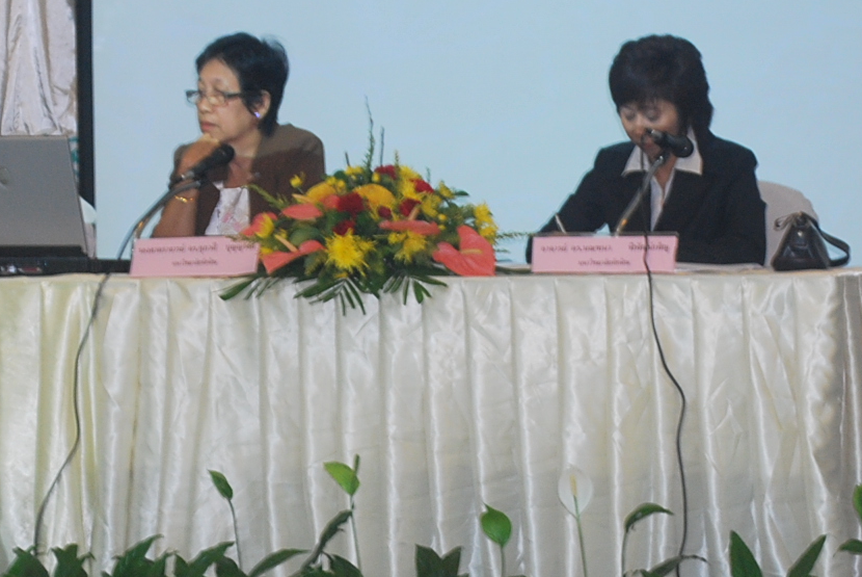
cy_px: 146
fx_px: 4026
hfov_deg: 12.2
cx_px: 242
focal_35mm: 168
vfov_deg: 8.2
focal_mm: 48
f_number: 5.6
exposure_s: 1/13
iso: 400
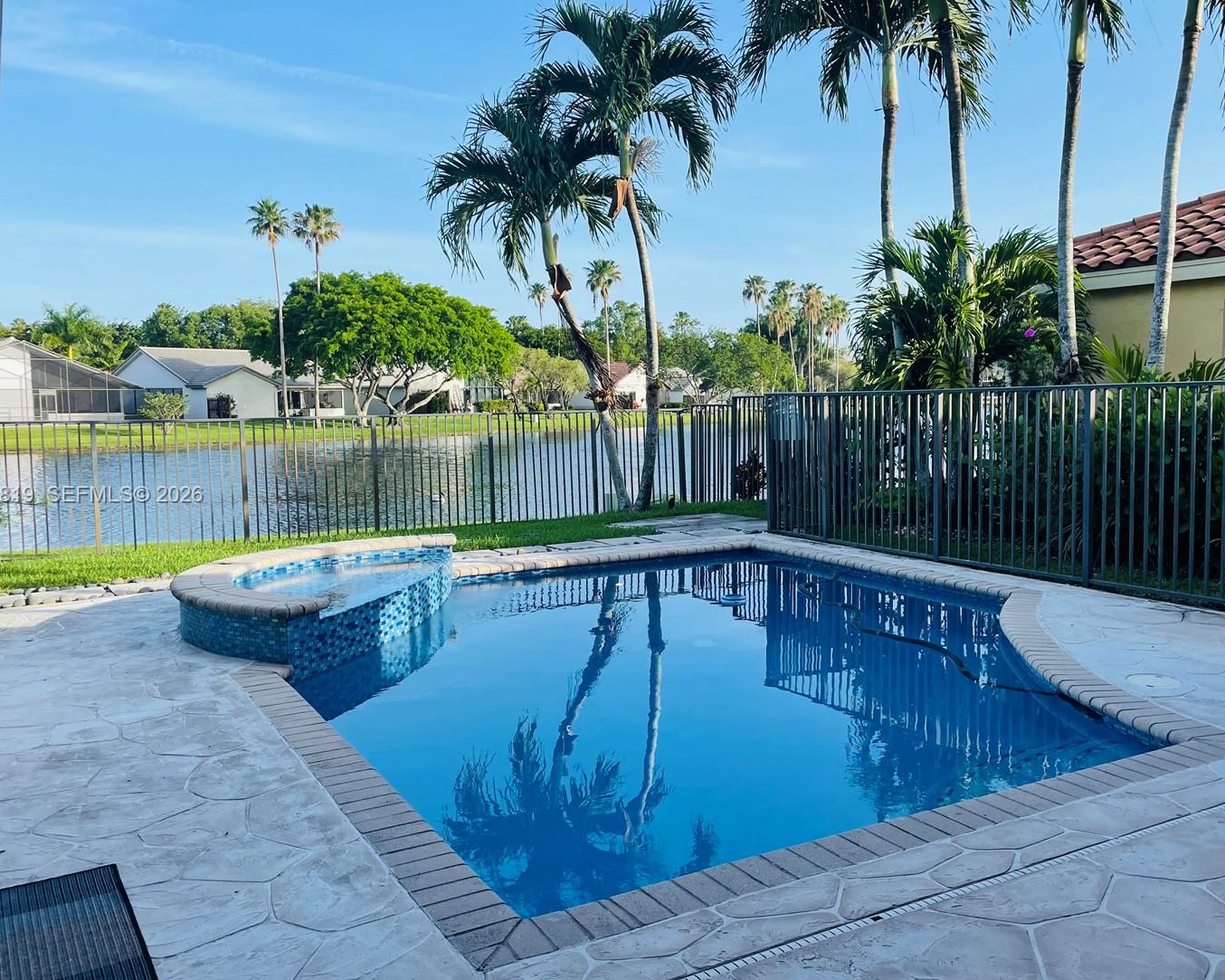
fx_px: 1088
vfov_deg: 48.5
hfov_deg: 58.7
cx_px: 645
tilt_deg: -4.9
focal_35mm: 30
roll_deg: +0.7
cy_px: 496
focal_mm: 4.2
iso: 32
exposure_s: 1/1401
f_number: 1.6
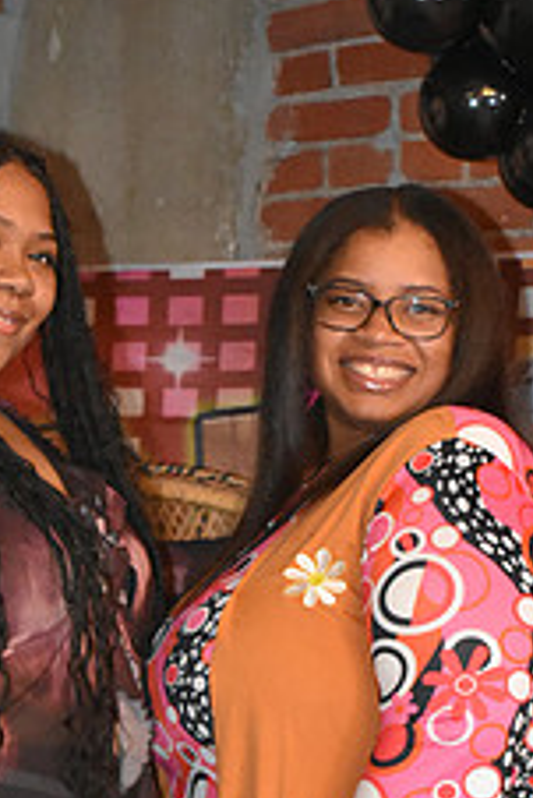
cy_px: 544
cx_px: 164
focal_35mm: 131
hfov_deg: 10.5
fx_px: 2905
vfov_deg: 15.6
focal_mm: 34
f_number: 4.5
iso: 6400
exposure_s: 1/60
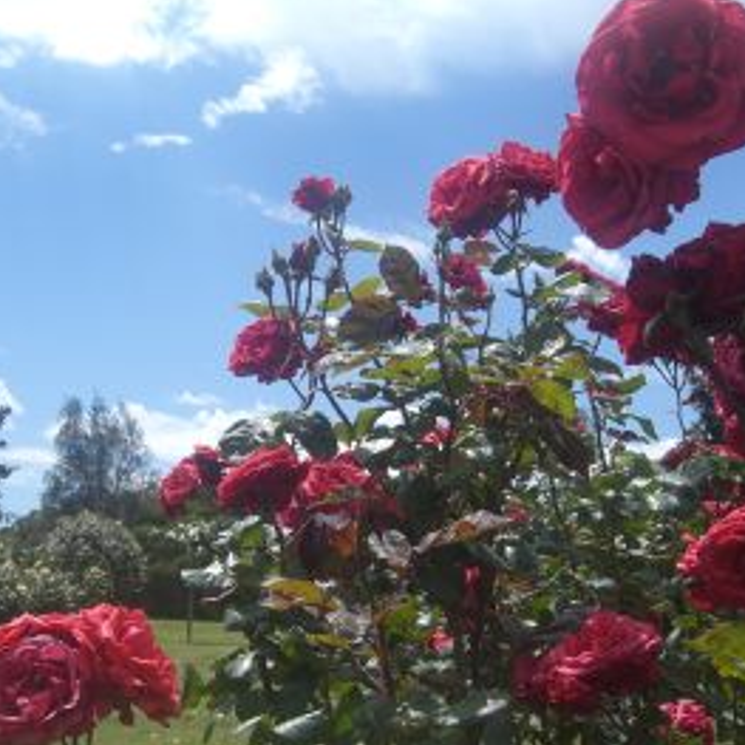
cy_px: 402
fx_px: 1242
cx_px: 283
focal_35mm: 51
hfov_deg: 33.2
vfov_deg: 33.4
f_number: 8
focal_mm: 7.9
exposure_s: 1/250
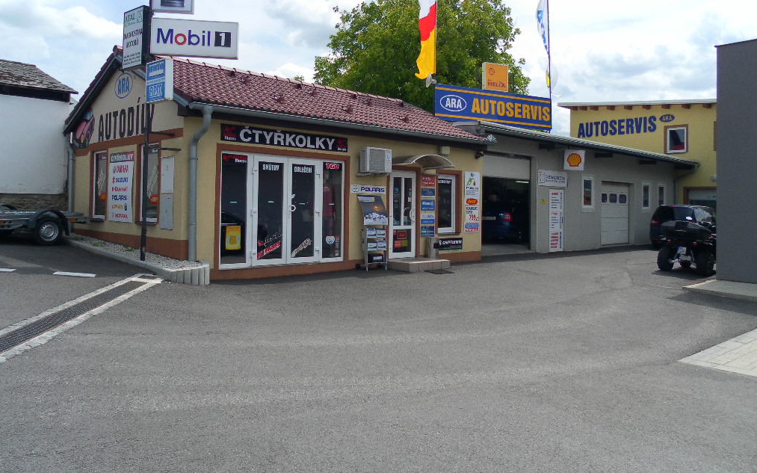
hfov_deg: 62.9
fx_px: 619
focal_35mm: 30
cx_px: 375
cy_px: 197
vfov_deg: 41.7
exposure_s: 1/160
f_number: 8
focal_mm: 4.9
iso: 80
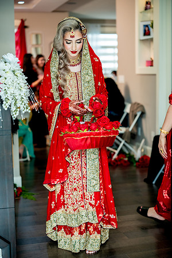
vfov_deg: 33.9
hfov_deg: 23.0
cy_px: 129
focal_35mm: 59
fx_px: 423
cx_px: 86
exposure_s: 1/200
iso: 800
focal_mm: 59
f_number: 2
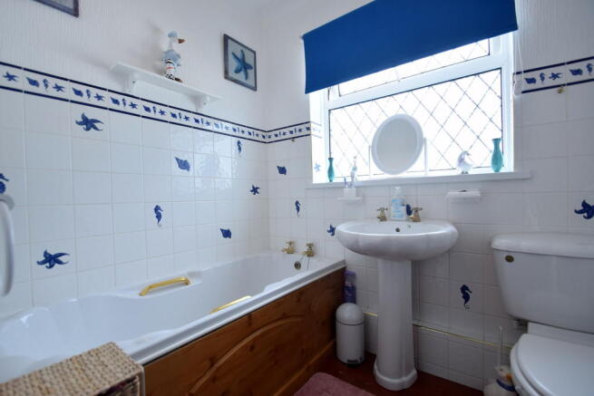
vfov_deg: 77.4
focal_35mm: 15
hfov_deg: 100.4
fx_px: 248
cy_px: 198
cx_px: 297
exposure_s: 1/100
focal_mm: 10
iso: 400
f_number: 5
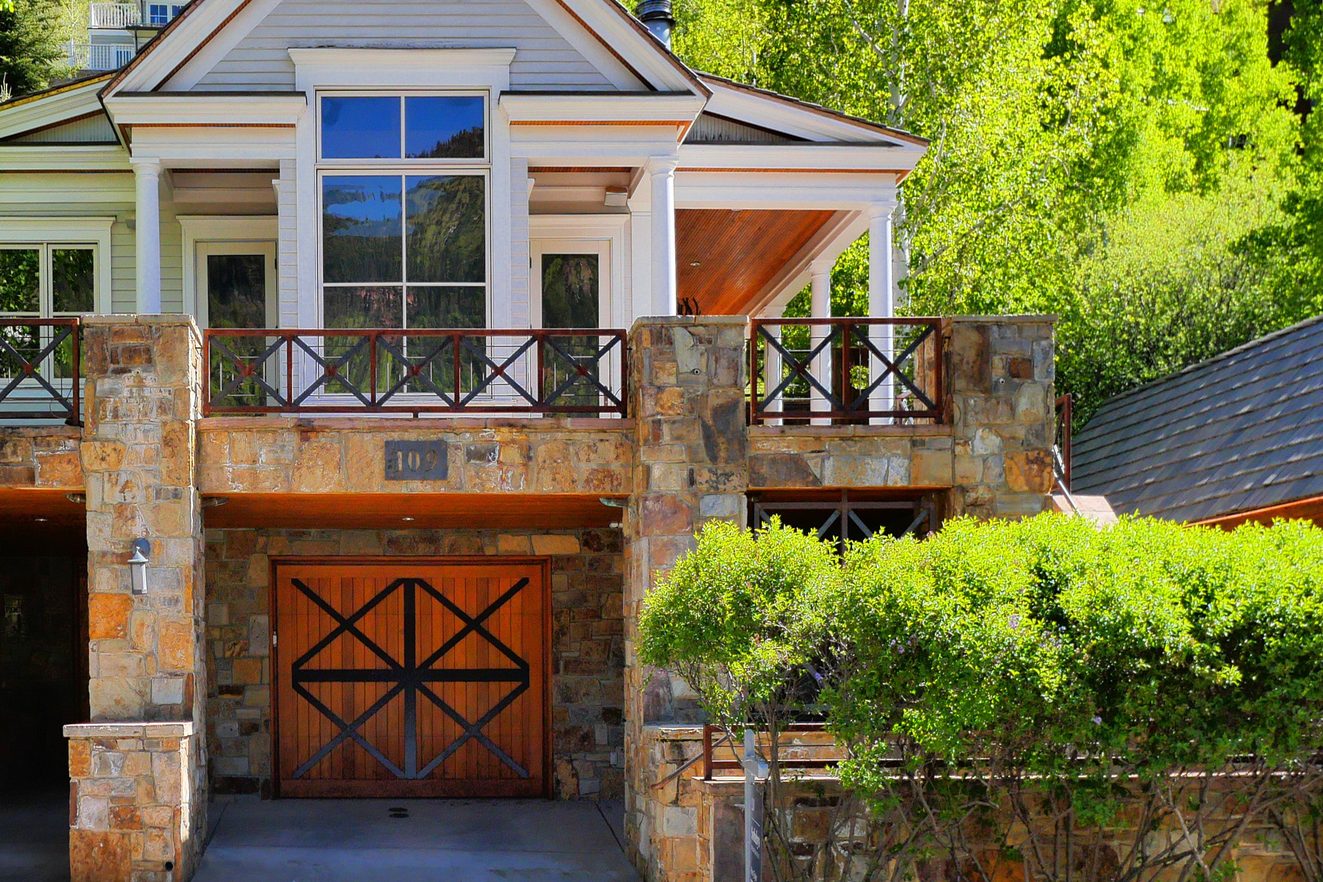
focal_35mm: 31
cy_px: 252
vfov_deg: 41.4
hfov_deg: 58.3
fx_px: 1139
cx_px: 394
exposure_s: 1/640
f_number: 4.5
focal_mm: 9
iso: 800
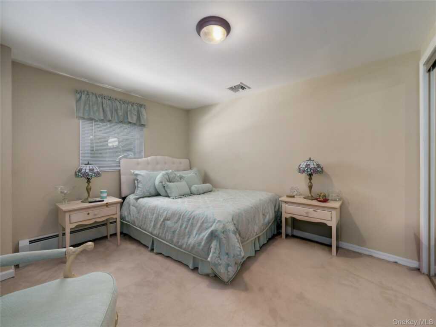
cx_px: 218
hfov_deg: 102.1
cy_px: 164
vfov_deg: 85.7
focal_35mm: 14
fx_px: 176
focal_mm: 7
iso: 800
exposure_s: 1/6
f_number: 3.5
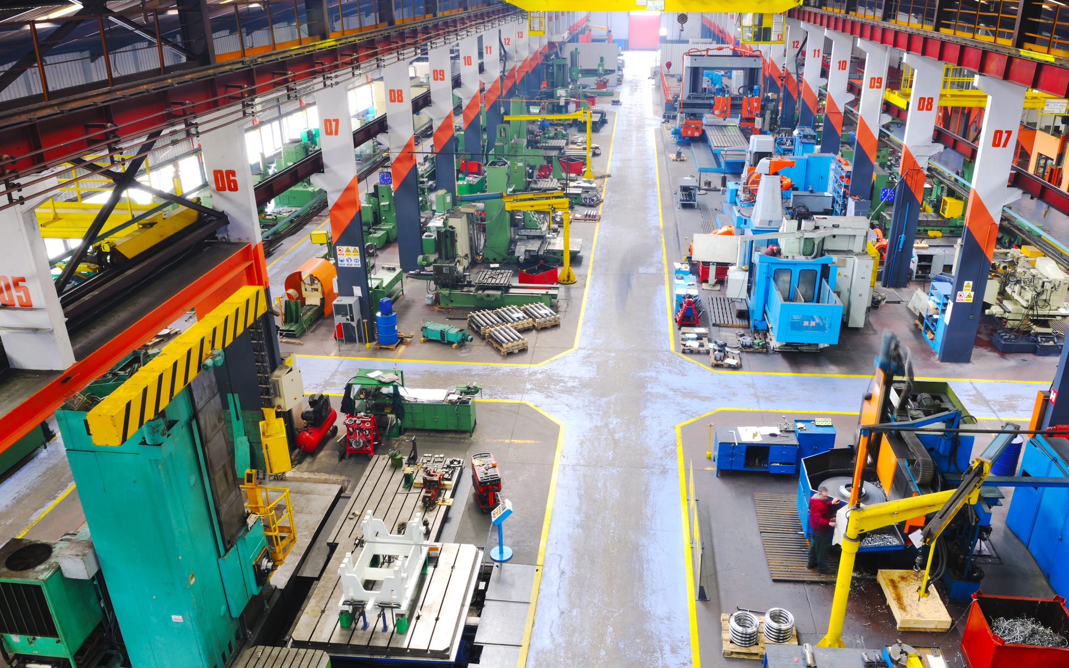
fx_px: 787
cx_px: 574
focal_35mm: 27
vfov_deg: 46.0
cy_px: 322
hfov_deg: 68.3
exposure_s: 5
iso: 50
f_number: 22
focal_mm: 24
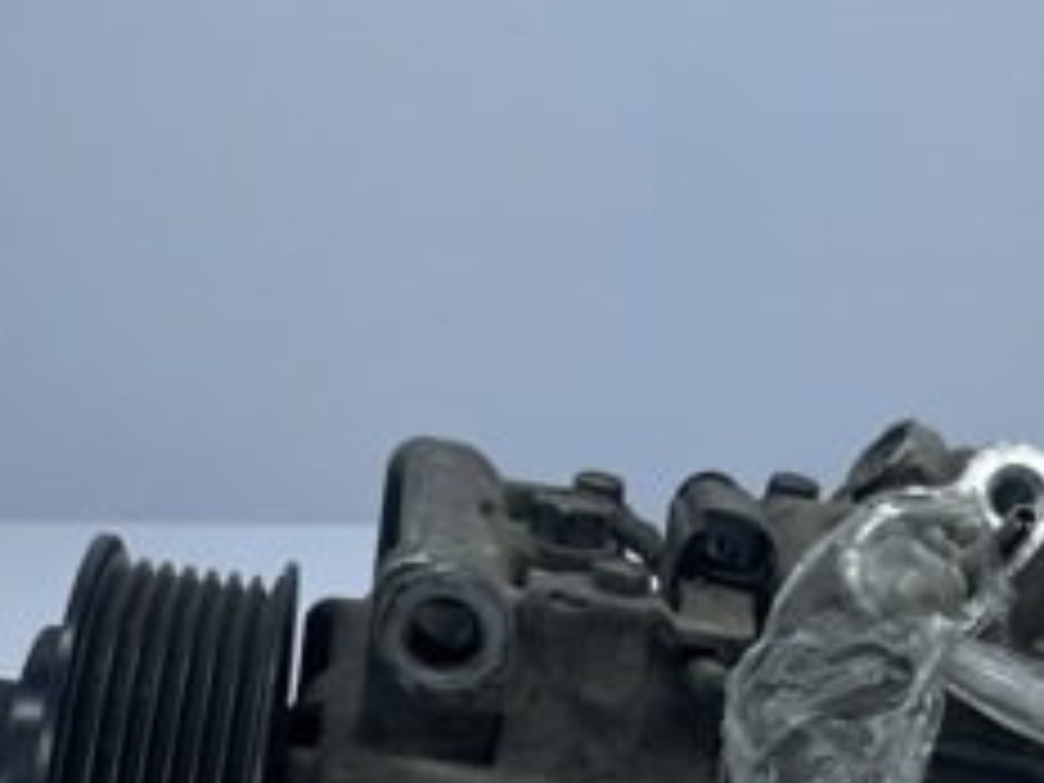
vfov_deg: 19.7
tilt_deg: -30.7
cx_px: 580
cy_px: 1008
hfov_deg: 28.1
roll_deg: -0.1
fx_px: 2081
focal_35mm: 69
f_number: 1.6
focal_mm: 5.1
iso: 32
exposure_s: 1/2203
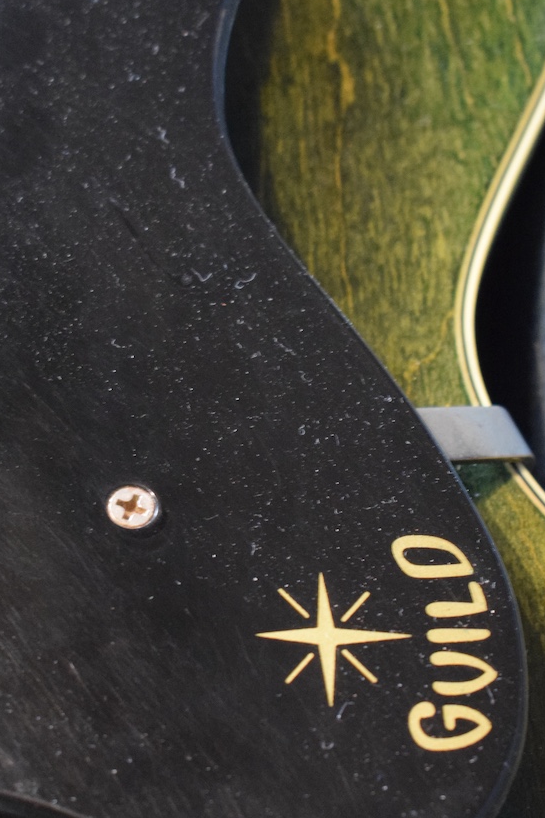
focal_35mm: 110
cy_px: 481
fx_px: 2499
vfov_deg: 18.6
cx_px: 136
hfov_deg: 12.4
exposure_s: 1/10
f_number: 5
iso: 3200
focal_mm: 40
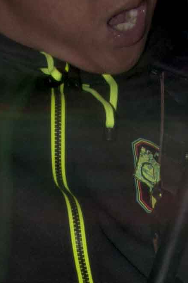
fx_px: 1995
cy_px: 657
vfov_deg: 7.6
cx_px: 51
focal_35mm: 254
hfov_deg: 5.4
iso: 200
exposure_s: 1/2.5
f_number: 16
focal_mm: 26
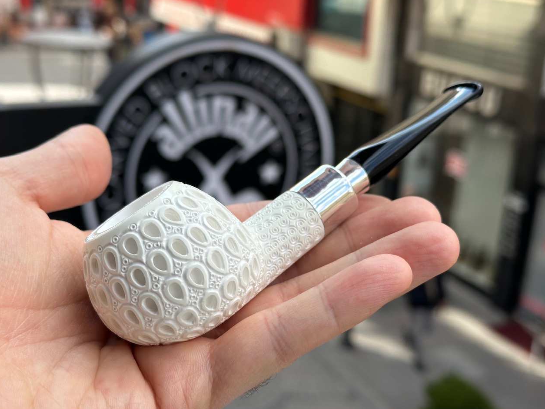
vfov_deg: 29.7
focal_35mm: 49
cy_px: 205
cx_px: 269
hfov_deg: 38.9
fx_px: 771
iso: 64
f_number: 1.78
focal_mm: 6.86
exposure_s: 1/1085
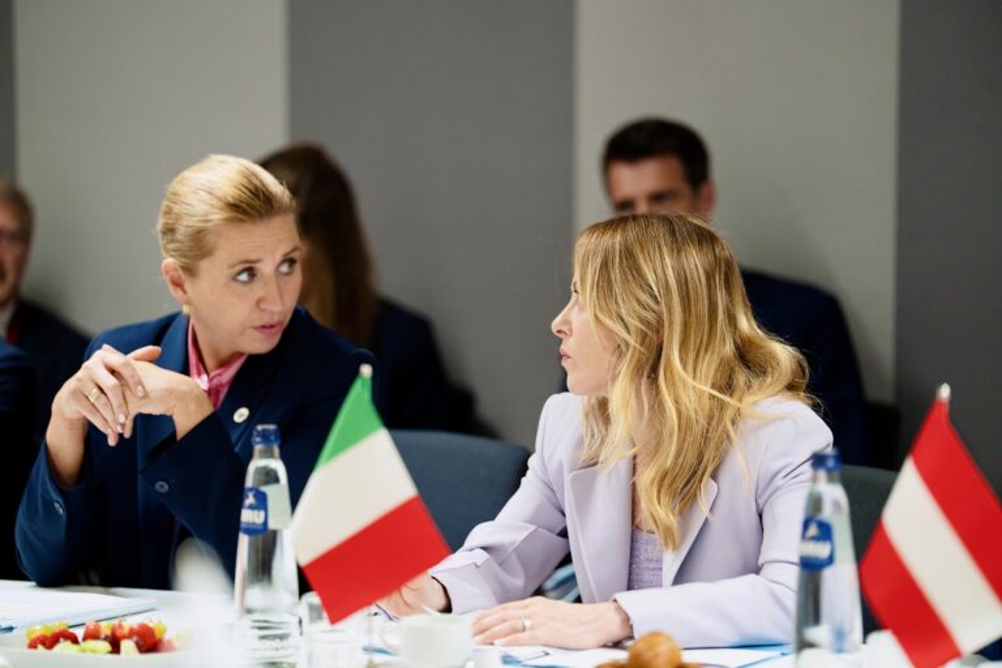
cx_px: 501
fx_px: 3256
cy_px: 334
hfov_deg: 17.5
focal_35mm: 117
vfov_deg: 11.7
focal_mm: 117
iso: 1250
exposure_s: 1/320
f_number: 2
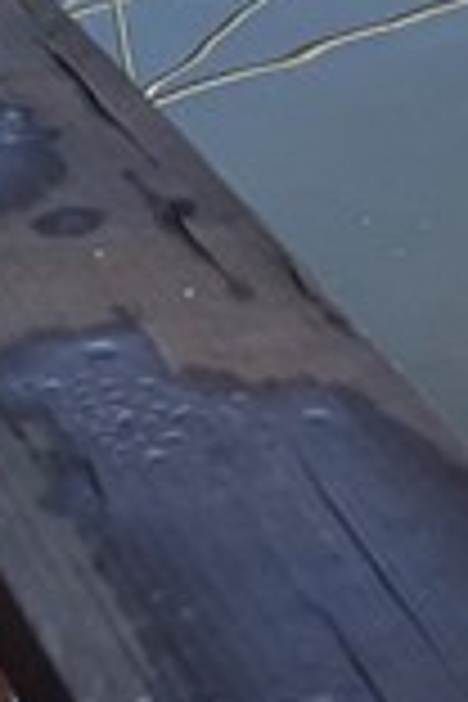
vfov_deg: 12.0
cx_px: 1089
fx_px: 3198
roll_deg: +0.1
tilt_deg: -15.8
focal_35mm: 164
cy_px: -310
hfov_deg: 7.8
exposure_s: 1/2299
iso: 80
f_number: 1.78
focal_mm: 6.86
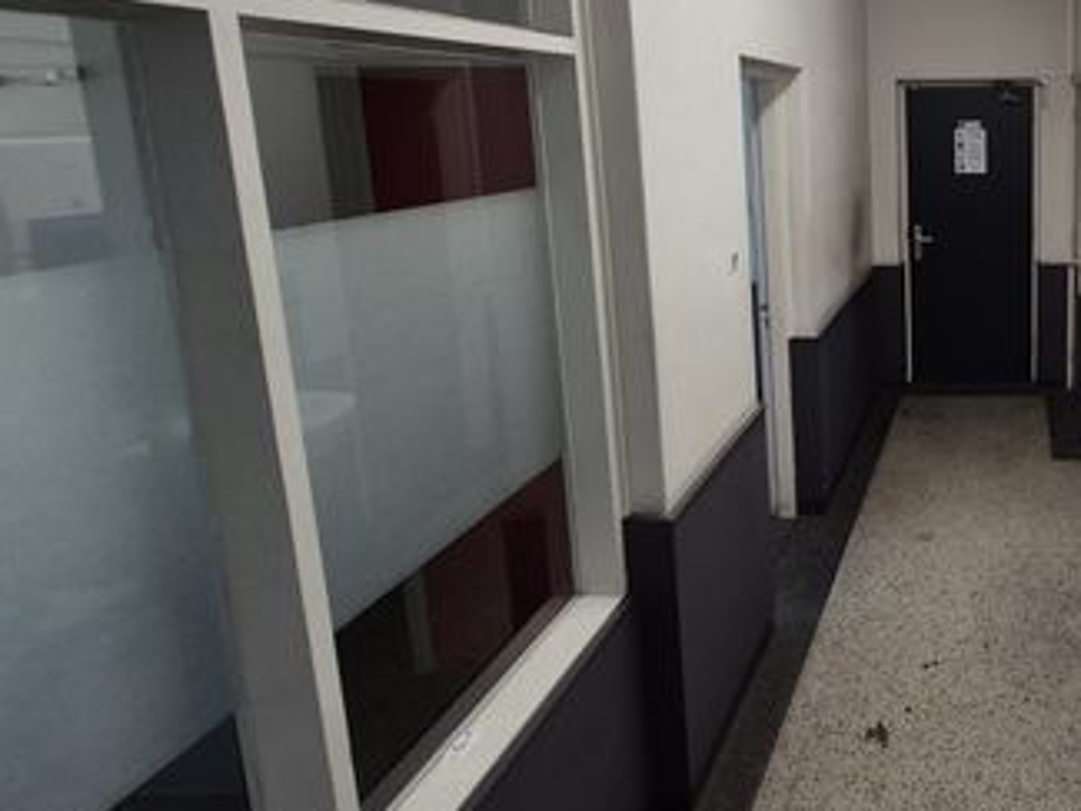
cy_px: 253
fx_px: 750
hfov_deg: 59.7
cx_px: 991
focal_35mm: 24
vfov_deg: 55.3
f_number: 2.2
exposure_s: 1/50
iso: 125
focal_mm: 2.2
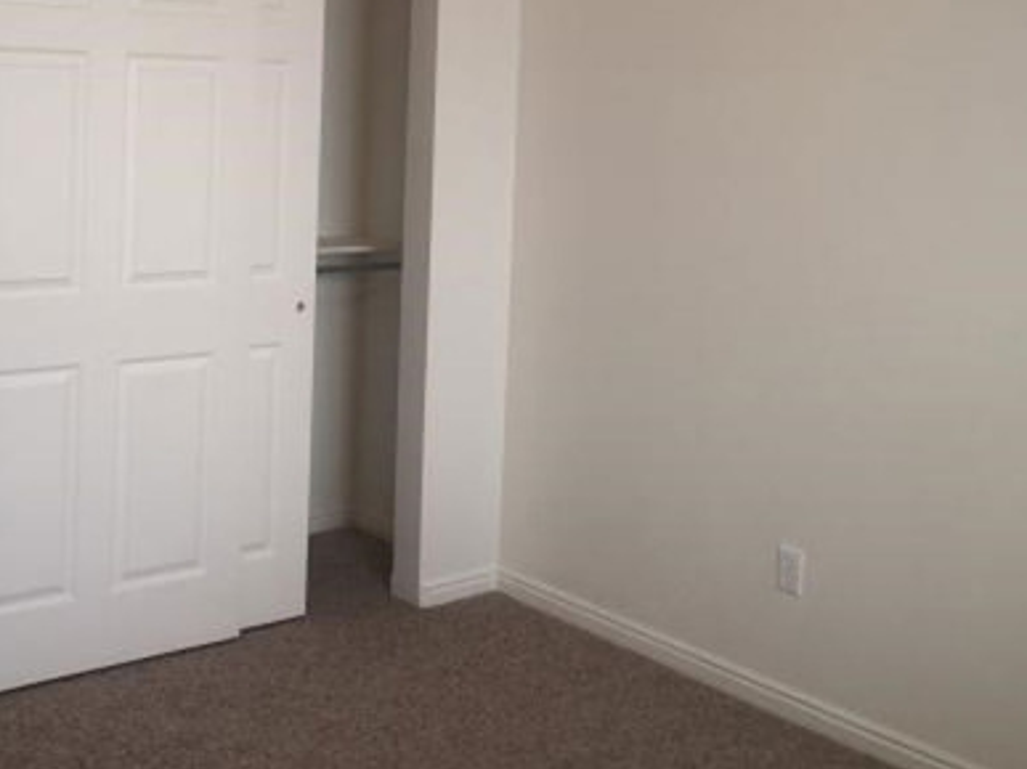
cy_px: 199
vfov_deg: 29.8
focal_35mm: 48
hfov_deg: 38.7
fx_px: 1424
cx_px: 271
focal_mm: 4.15
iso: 25
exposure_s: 1/60
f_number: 2.2
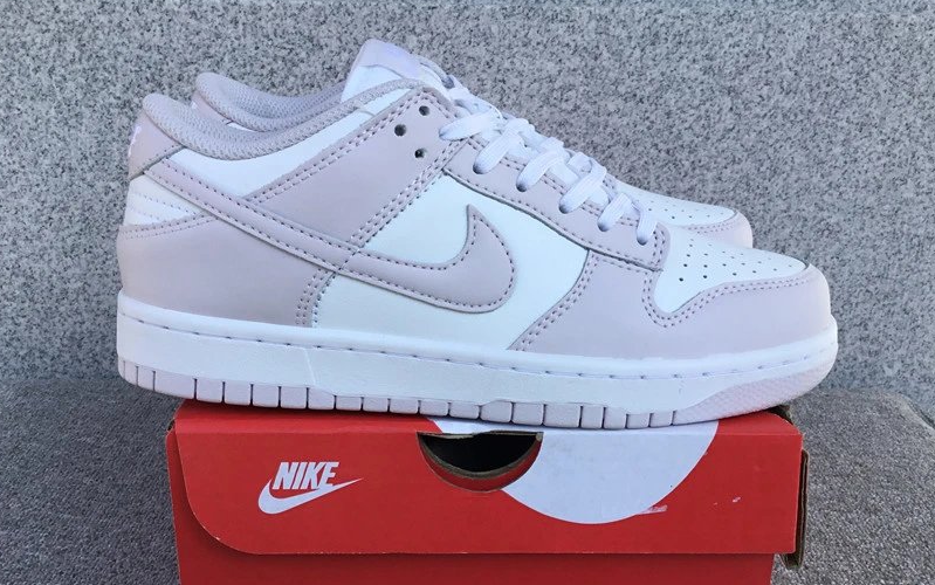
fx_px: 943
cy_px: 363
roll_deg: -0.6
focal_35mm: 37
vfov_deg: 34.3
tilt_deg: -20.6
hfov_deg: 52.7
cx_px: 474
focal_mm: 3.3
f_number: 2.4
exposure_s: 1/652
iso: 25
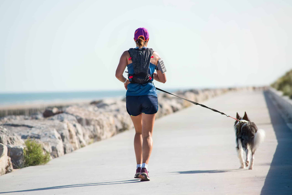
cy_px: 98
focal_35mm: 300
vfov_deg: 4.6
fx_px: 2434
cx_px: 146
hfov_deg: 6.9
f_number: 6.3
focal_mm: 300
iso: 160
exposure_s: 1/1250
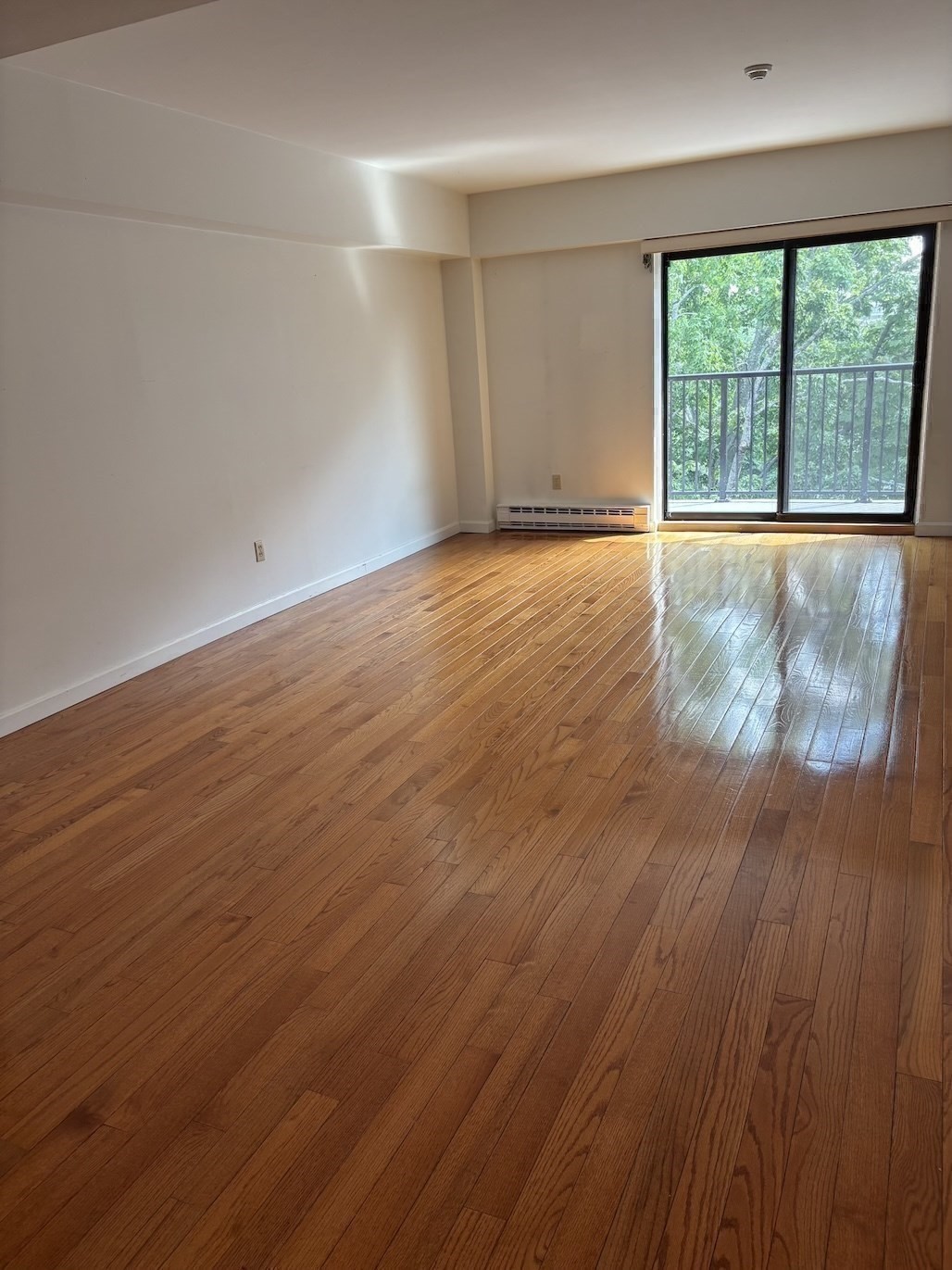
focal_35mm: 26
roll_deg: +2.7
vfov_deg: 67.3
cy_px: 635
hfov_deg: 53.1
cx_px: 476
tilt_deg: -16.6
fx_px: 954
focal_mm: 5.96
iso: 100
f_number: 1.6
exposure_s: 1/120
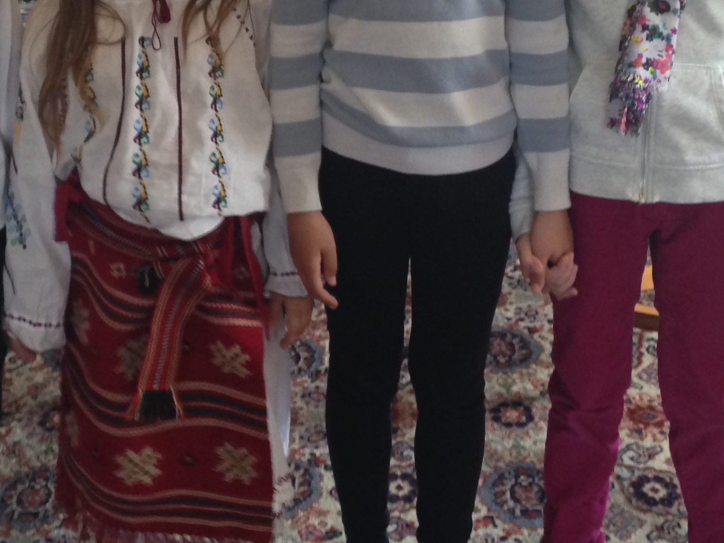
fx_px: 1674
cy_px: 132
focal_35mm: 80
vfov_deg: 18.3
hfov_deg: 24.4
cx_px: 282
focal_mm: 4.12
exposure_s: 1/20
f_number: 2.4
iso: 160
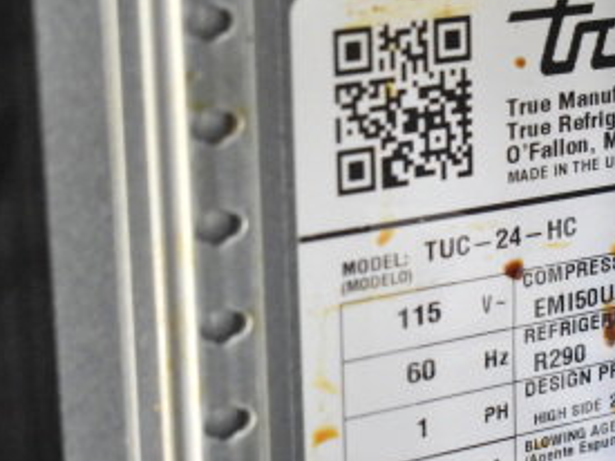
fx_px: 2558
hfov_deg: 13.6
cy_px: 384
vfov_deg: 10.3
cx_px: 561
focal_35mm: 144
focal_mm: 45
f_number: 5
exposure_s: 1/80
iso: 11400
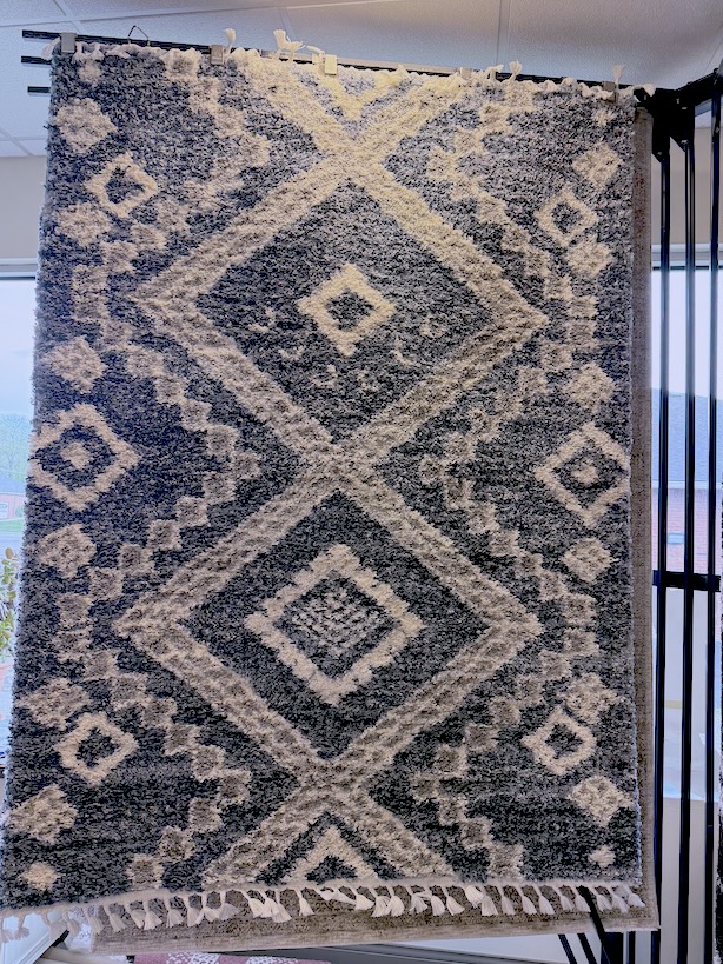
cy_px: 480
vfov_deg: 69.4
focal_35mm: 25
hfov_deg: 54.9
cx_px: 367
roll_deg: -2.1
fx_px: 696
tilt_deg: +4.2
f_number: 1.78
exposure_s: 1/156
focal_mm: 6.76
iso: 200
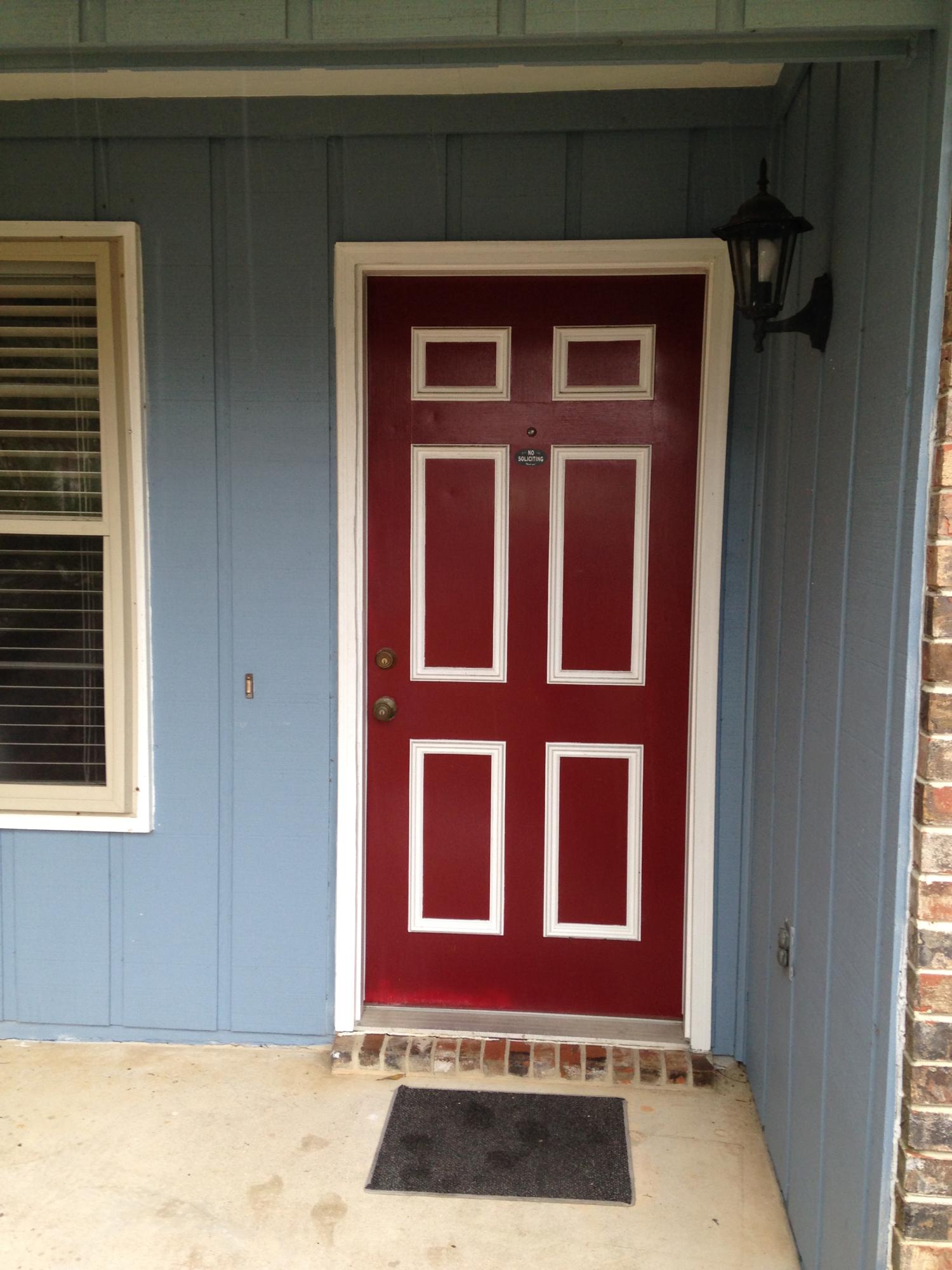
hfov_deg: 42.9
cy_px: 635
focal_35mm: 33
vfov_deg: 55.4
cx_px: 476
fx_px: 1210
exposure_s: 1/60
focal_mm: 4.12
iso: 64
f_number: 2.4
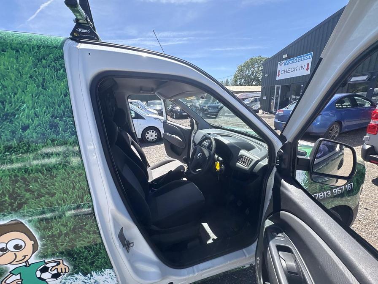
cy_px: 142
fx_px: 153
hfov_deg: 102.1
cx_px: 189
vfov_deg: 85.7
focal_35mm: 14
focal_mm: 2.22
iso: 64
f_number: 2.2
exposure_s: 1/605
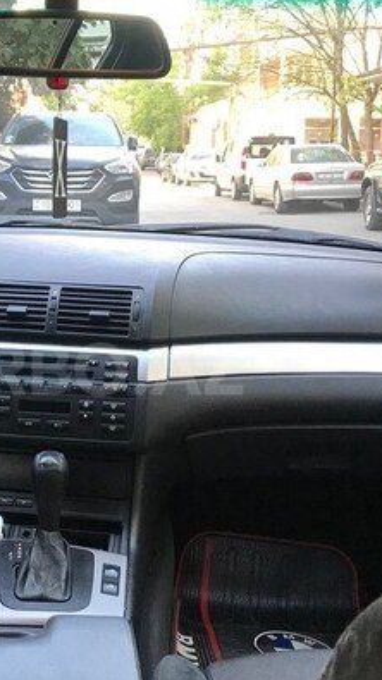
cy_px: 369
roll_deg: -0.6
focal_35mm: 51
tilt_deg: -12.4
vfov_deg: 40.6
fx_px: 919
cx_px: 67
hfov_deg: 23.1
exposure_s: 1/33
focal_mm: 3.99
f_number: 1.8
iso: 25
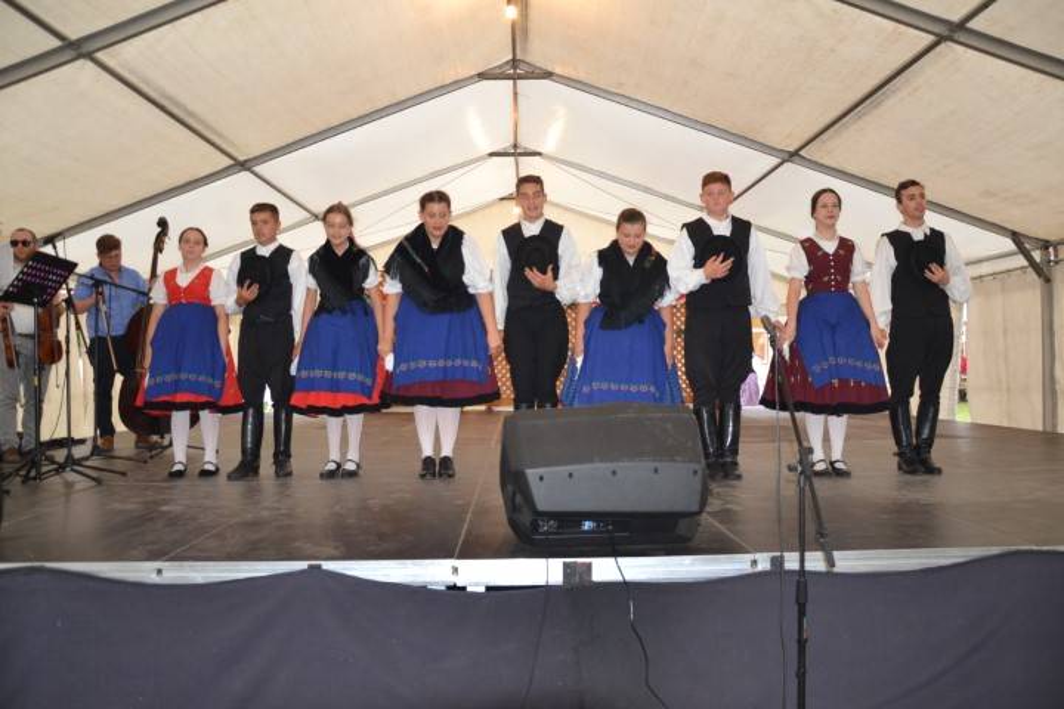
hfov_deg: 67.4
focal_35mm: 27
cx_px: 532
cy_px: 354
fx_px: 798
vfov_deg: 47.9
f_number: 3.5
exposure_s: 1/60
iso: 1000
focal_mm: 18
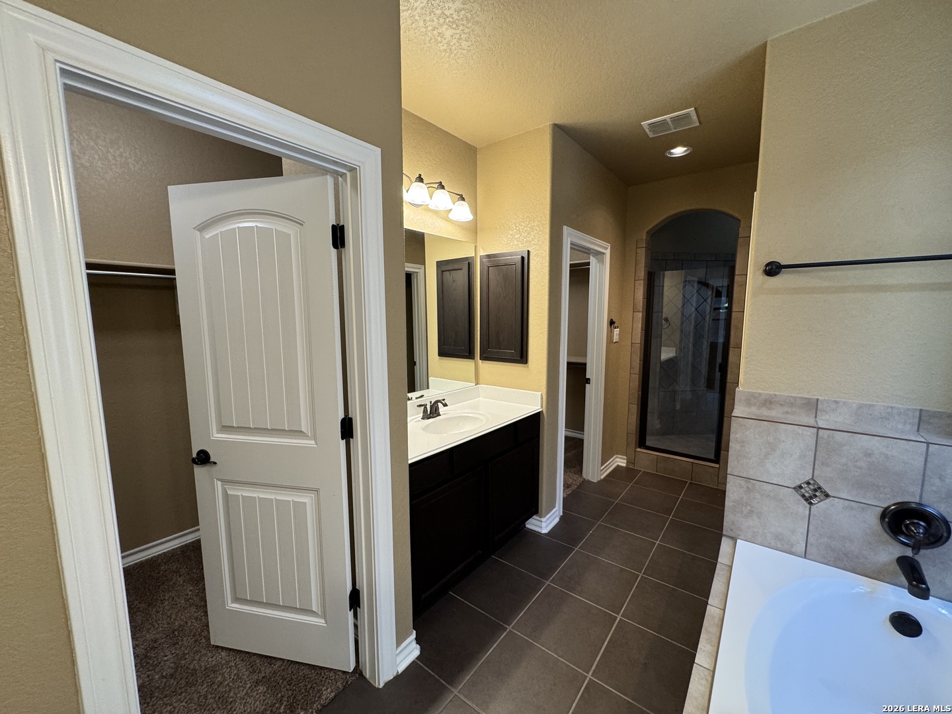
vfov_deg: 85.7
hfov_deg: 102.1
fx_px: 385
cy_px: 357
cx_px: 476
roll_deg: -0.1
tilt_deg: -6.6
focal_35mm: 14
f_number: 2.2
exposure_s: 1/60
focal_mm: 2.22
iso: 160
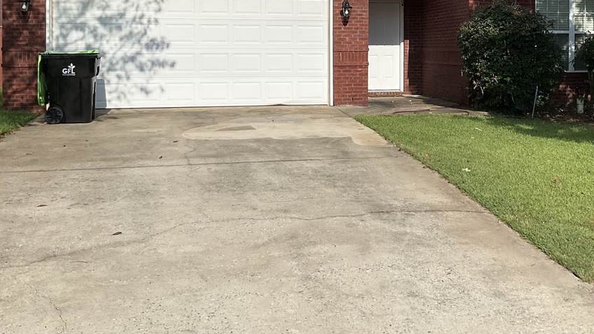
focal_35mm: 48
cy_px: 57
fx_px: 756
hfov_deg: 42.4
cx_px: 388
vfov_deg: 24.4
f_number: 1.8
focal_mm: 3
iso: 25
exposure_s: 1/3322
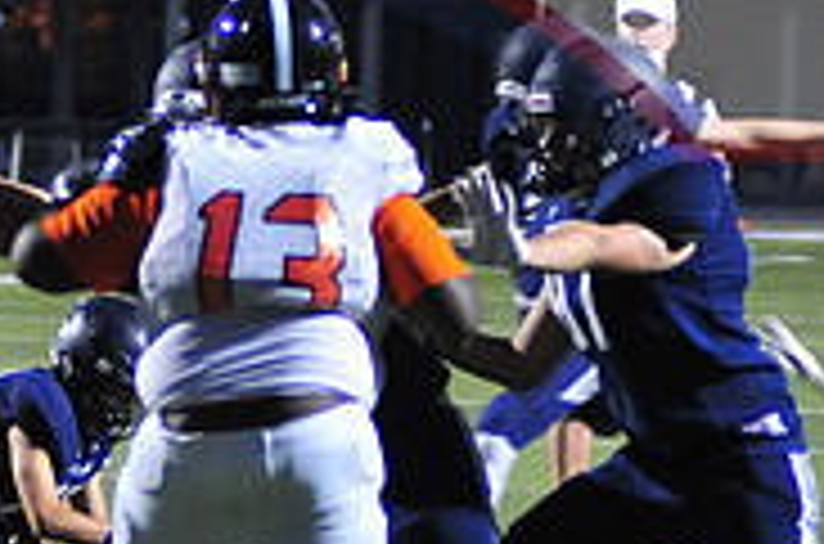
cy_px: 389
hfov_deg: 5.4
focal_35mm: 381
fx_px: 8698
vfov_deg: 3.6
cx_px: 176
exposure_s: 1/125
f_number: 2.8
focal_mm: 80
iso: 1600
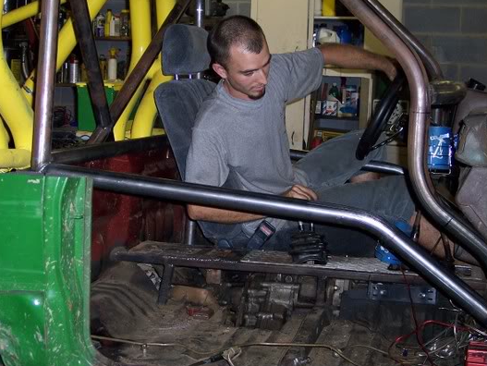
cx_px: 247
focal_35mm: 63
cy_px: 157
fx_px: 887
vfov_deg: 23.3
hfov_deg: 30.7
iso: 100
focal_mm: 10.7
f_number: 3.4
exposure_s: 1/60
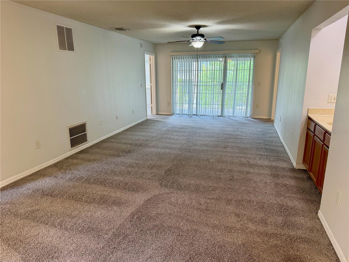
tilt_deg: -13.2
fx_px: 242
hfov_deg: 71.6
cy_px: 131
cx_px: 174
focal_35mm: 24
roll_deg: +0.8
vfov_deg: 56.8
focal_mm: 6.76
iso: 320
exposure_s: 1/120
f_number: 1.78
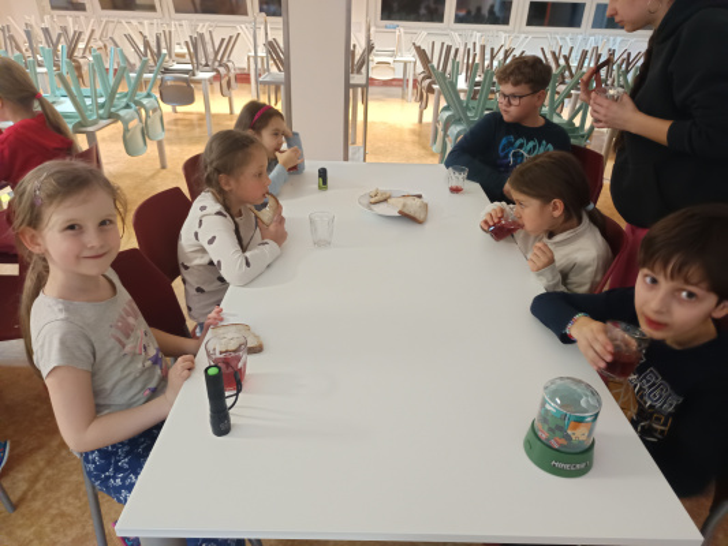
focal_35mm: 24
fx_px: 505
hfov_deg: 71.6
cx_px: 364
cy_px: 273
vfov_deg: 56.8
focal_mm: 5.31
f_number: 1.7
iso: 1845
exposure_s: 1/25
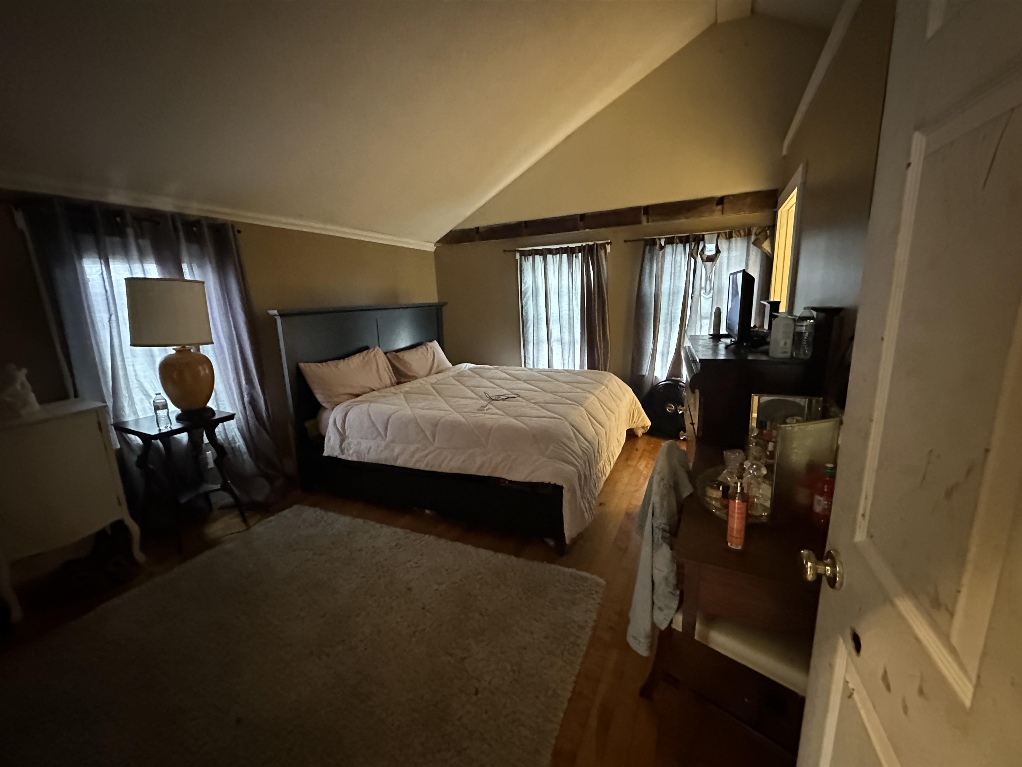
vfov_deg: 85.7
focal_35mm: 14
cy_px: 384
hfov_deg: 102.1
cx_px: 511
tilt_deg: -12.1
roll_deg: +2.4
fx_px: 413
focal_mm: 2.22
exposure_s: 1/40
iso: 1250
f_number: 2.2
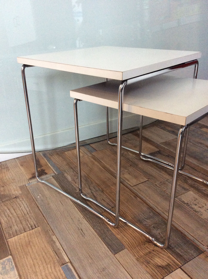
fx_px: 257
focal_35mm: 32
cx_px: 104
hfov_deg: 44.1
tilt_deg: -23.2
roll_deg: +2.2
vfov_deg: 56.9
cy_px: 140
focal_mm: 3.3
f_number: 2.4
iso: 200
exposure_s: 1/25
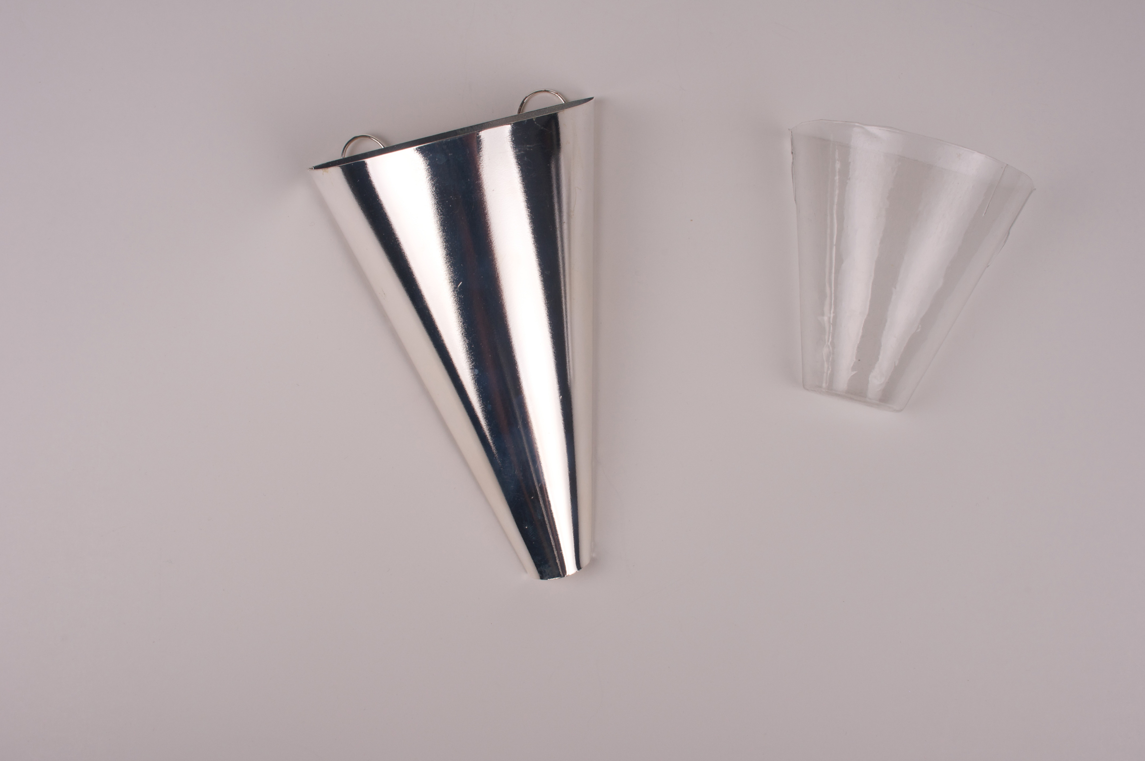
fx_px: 1334
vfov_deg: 31.8
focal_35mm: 42
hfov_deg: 46.4
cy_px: 380
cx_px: 572
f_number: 13
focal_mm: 28
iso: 200
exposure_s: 1/125
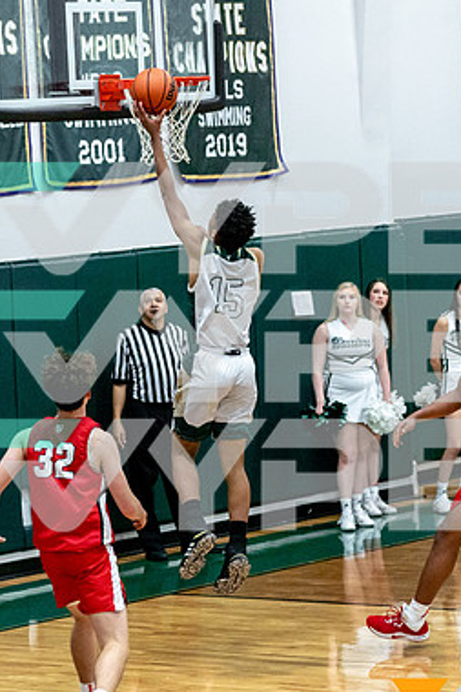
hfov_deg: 7.6
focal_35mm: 181
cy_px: 364
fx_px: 3480
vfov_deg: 11.4
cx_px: 255
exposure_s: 1/1000
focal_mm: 98
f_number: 2.8
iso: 1250
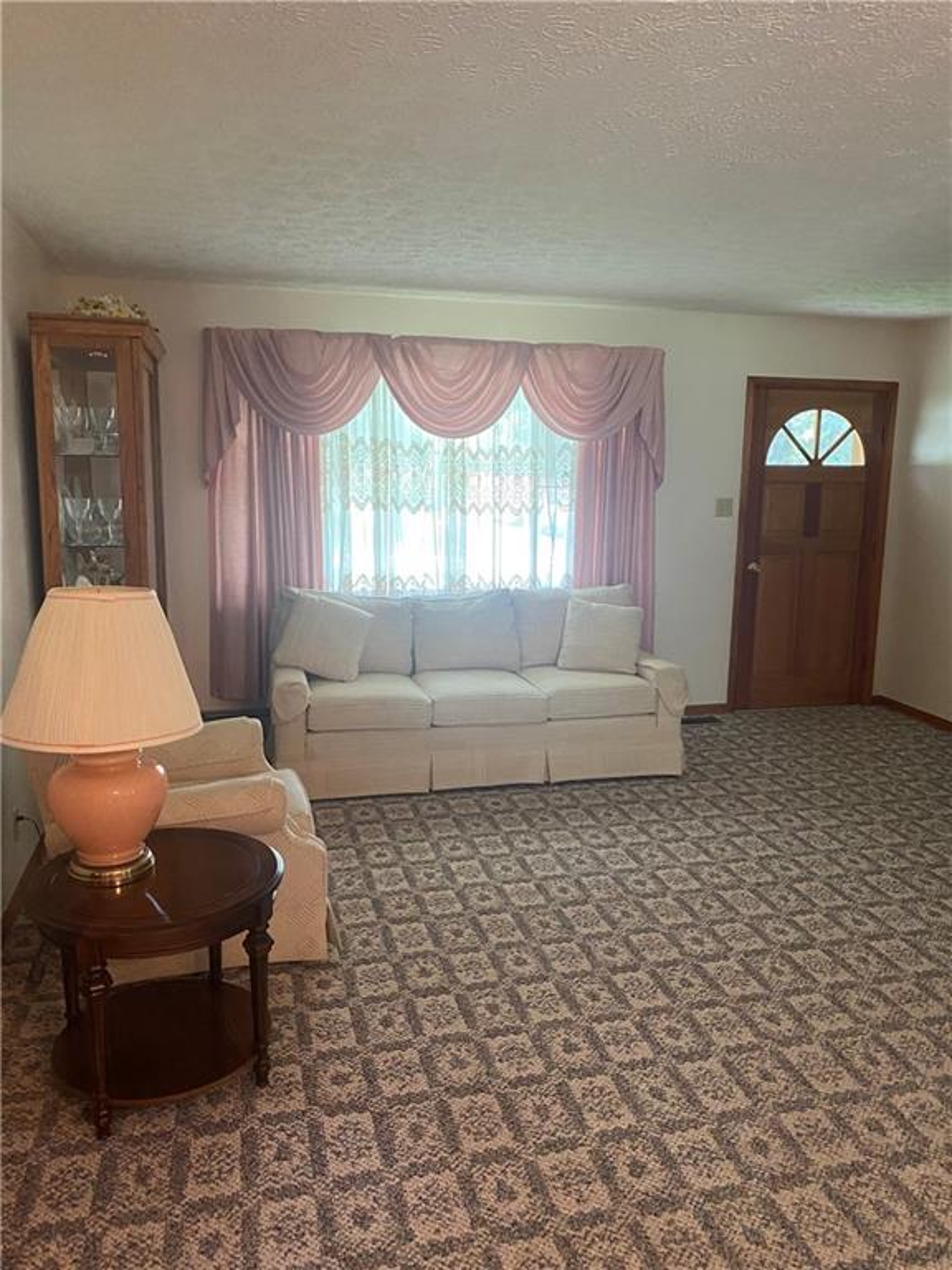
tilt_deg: -8.9
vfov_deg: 67.3
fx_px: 953
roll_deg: +0.2
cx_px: 476
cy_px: 635
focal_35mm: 26
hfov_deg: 53.1
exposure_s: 1/40
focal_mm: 4.25
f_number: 1.8
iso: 400
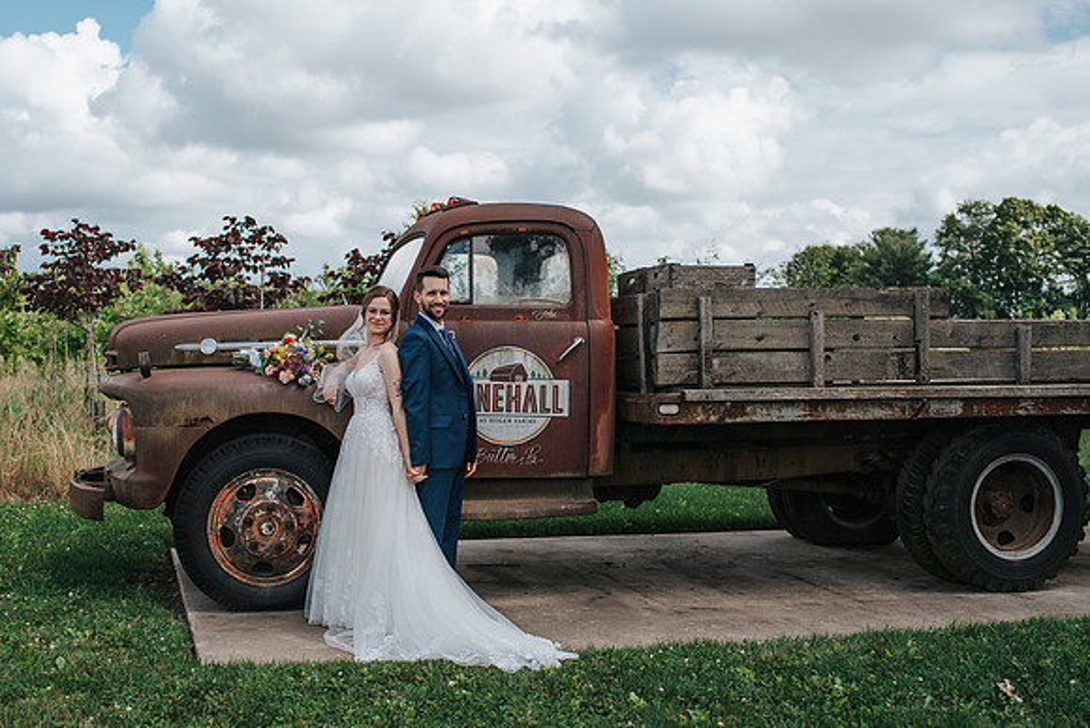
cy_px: 423
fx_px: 1377
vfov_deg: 29.5
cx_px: 446
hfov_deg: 43.0
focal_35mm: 45
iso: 100
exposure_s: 1/800
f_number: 3.2
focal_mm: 35
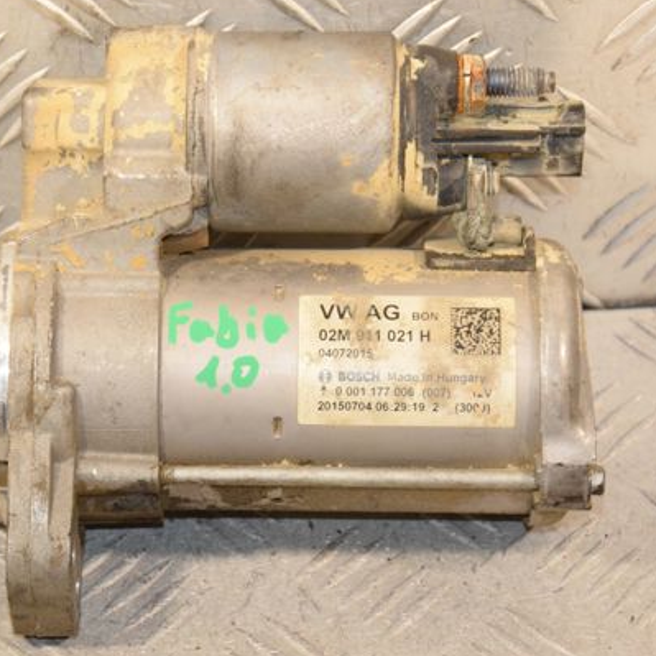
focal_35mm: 143
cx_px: 219
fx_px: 3066
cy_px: 332
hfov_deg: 12.2
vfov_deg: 12.2
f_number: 5.6
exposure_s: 1/160
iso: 1600
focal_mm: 70
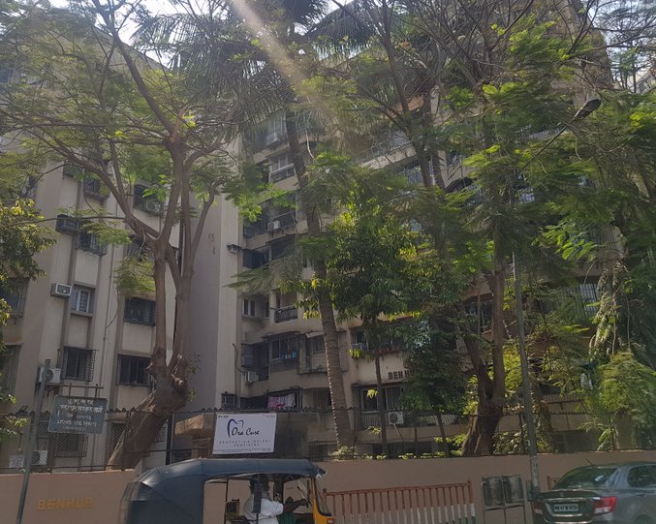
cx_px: 326
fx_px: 582
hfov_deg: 58.8
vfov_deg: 48.4
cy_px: 245
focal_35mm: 30
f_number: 1.7
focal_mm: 4.2
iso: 40
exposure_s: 1/1164
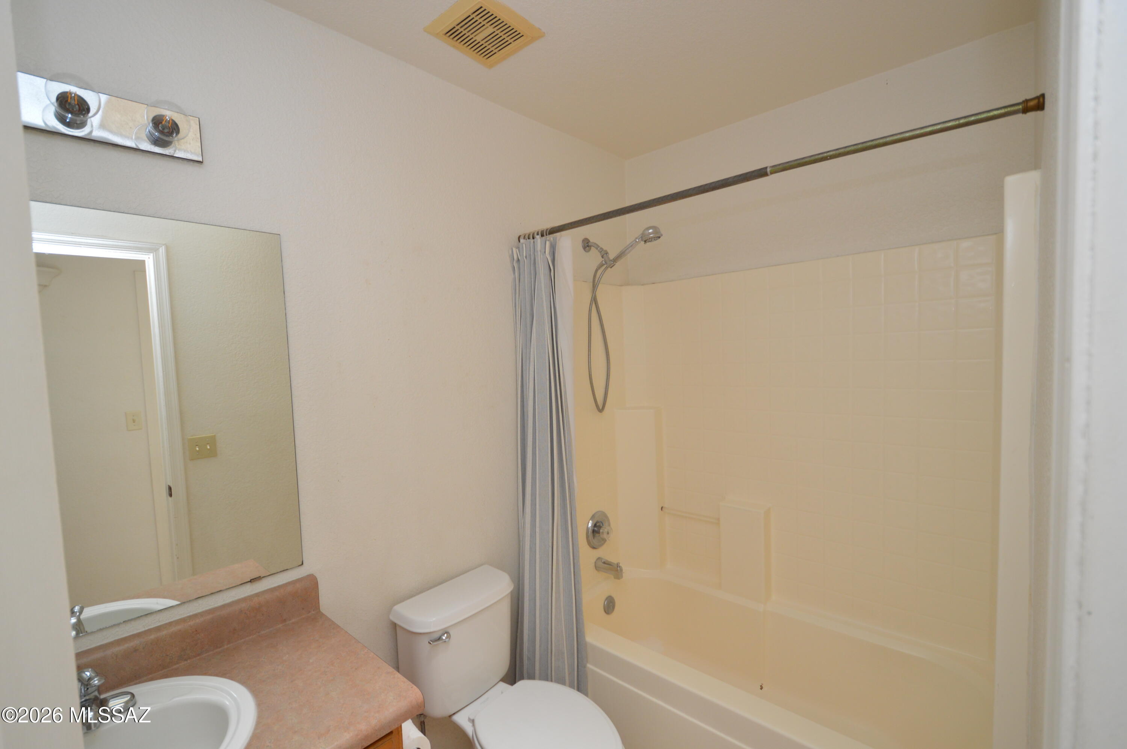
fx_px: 469
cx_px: 564
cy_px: 374
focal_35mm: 15
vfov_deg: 77.2
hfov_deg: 100.4
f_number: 4
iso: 400
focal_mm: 10
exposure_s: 1/60
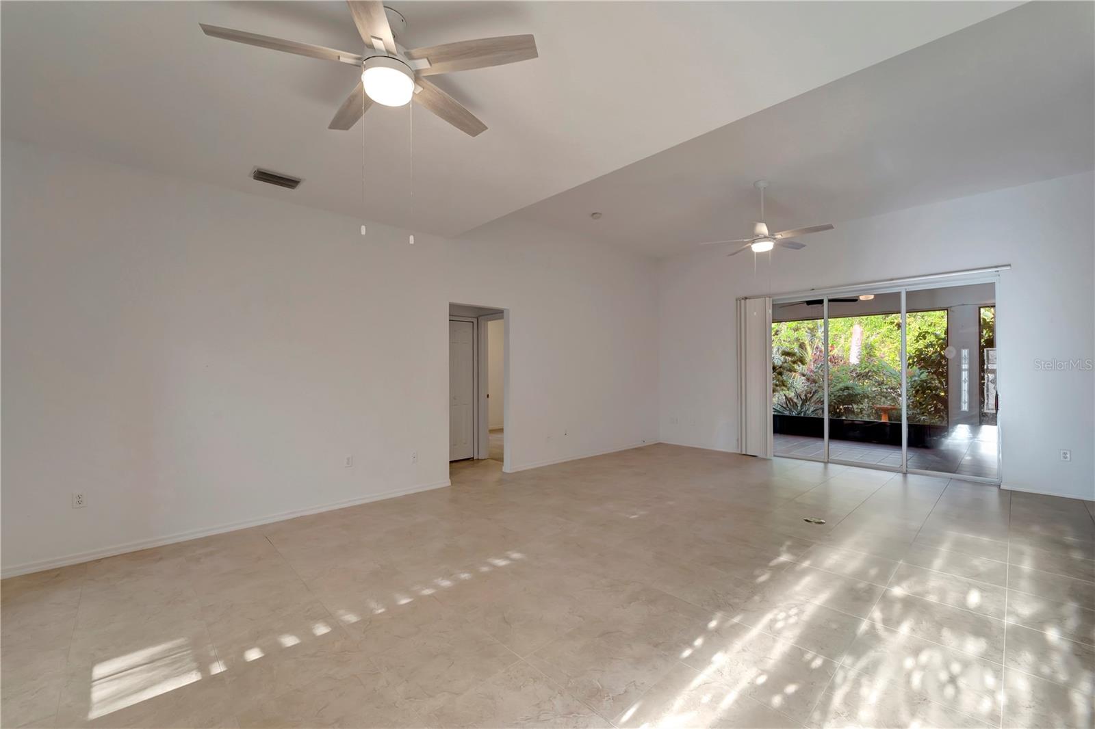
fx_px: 426
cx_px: 548
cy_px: 364
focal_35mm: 14
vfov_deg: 81.2
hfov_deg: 104.3
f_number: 9
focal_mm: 14
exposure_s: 1/30
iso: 640
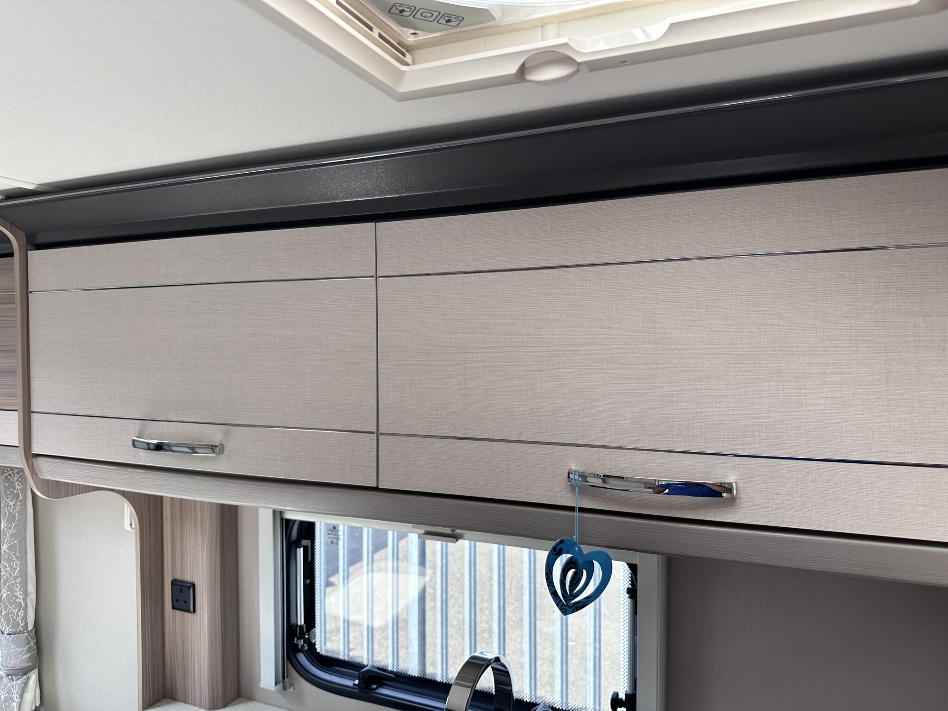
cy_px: 356
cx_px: 474
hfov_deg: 71.6
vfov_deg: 56.8
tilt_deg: +2.3
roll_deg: +1.0
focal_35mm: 24
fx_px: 657
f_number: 1.78
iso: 80
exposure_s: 1/313
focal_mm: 6.86
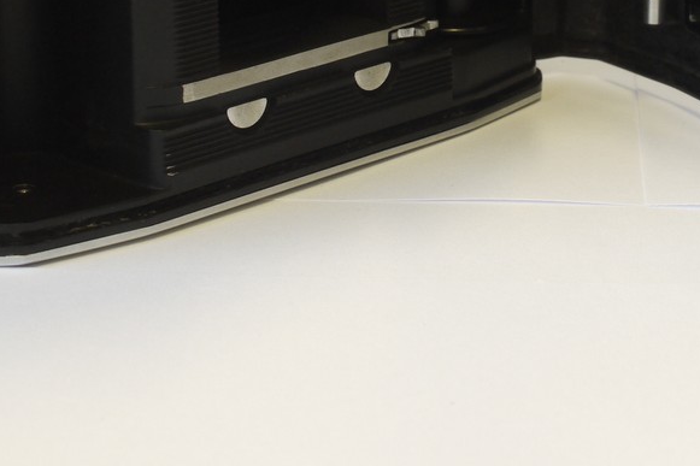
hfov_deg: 15.8
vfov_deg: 10.5
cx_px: 484
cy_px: 16
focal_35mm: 129
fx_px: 2507
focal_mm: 30
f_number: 8
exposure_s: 1/25
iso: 400
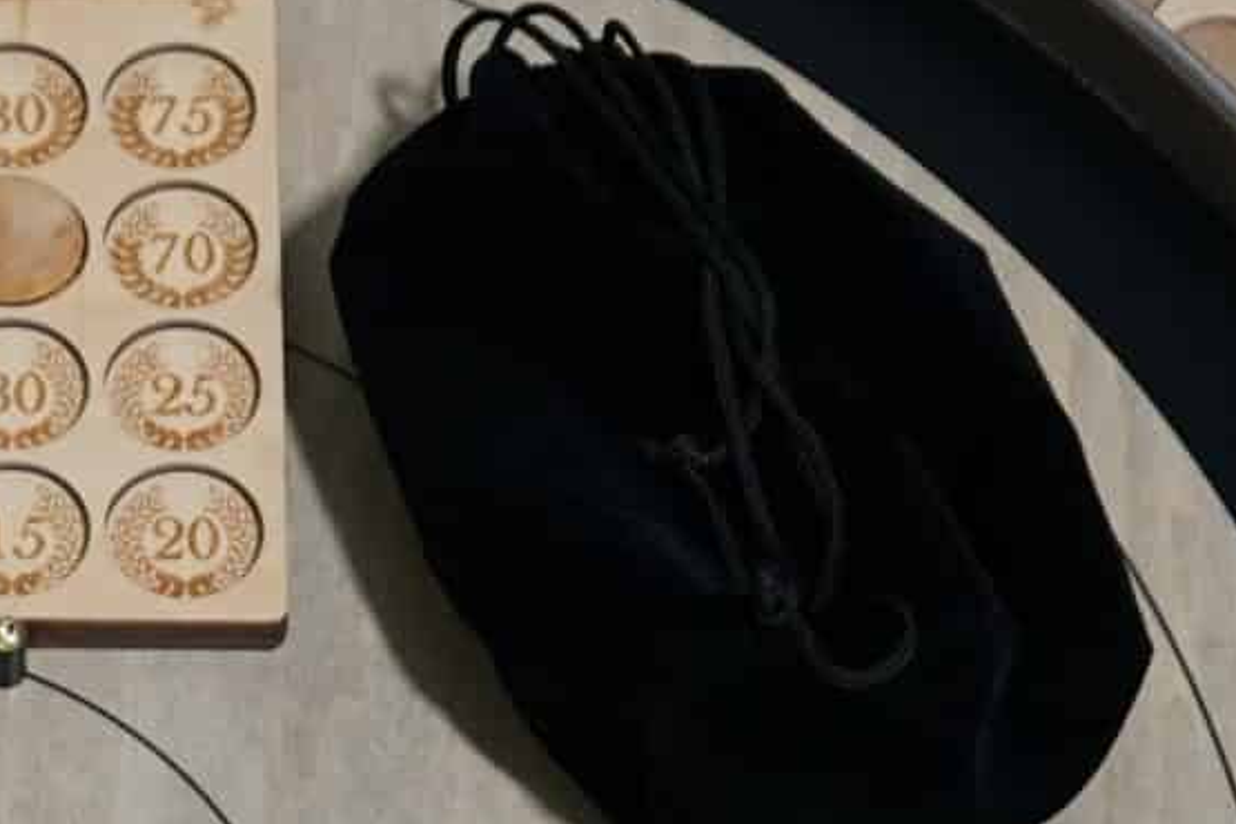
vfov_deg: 7.2
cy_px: 1141
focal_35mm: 189
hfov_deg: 10.7
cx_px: -165
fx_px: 6488
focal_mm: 41
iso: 1000
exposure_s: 1/60
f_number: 4.5
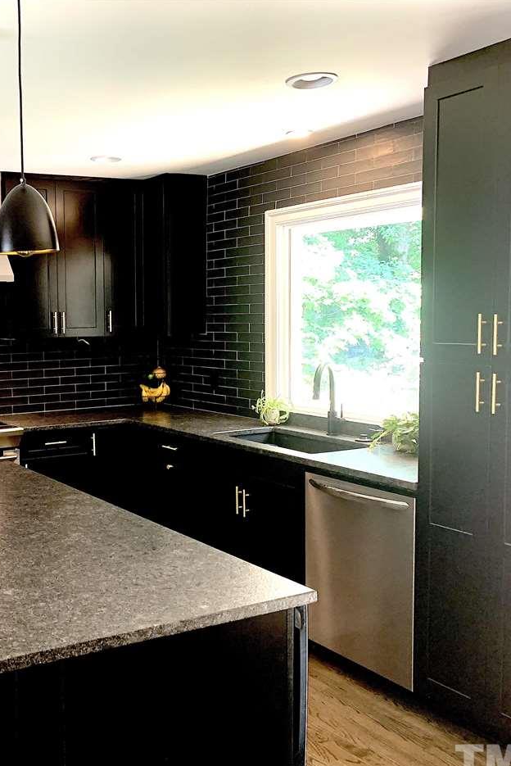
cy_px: 391
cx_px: 66
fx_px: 787
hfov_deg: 34.3
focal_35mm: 37
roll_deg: +0.8
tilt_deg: -5.9
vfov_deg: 51.9
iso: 200
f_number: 1.8
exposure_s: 1/60
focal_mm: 4.25
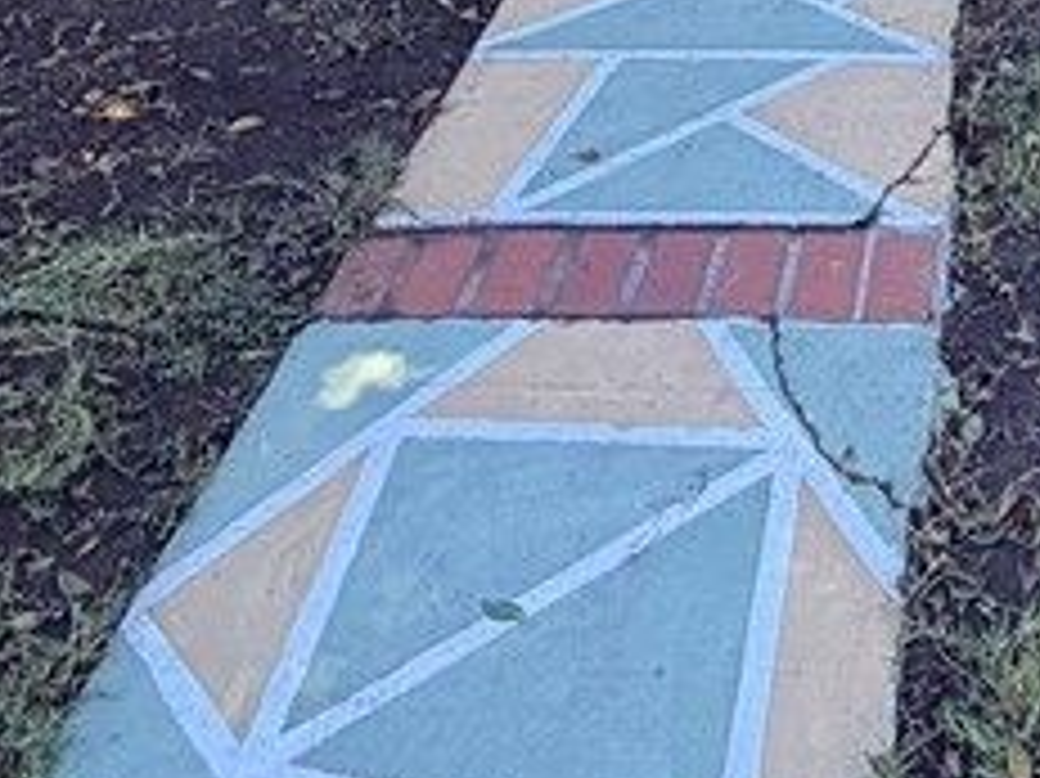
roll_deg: -0.4
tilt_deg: +3.7
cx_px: 1026
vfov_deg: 16.9
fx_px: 1862
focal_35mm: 62
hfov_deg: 29.3
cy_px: -814
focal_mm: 2.22
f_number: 2.2
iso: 40
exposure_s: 1/602
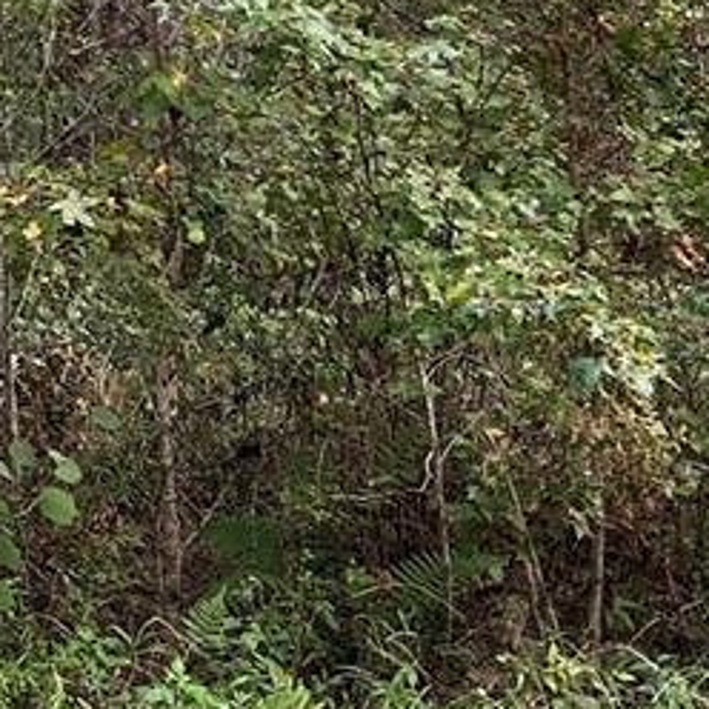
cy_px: -497
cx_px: -555
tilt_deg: +13.8
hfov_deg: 14.0
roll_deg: +1.5
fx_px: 2572
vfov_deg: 14.2
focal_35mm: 111
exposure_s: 1/518
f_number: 1.5
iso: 50
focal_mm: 5.7
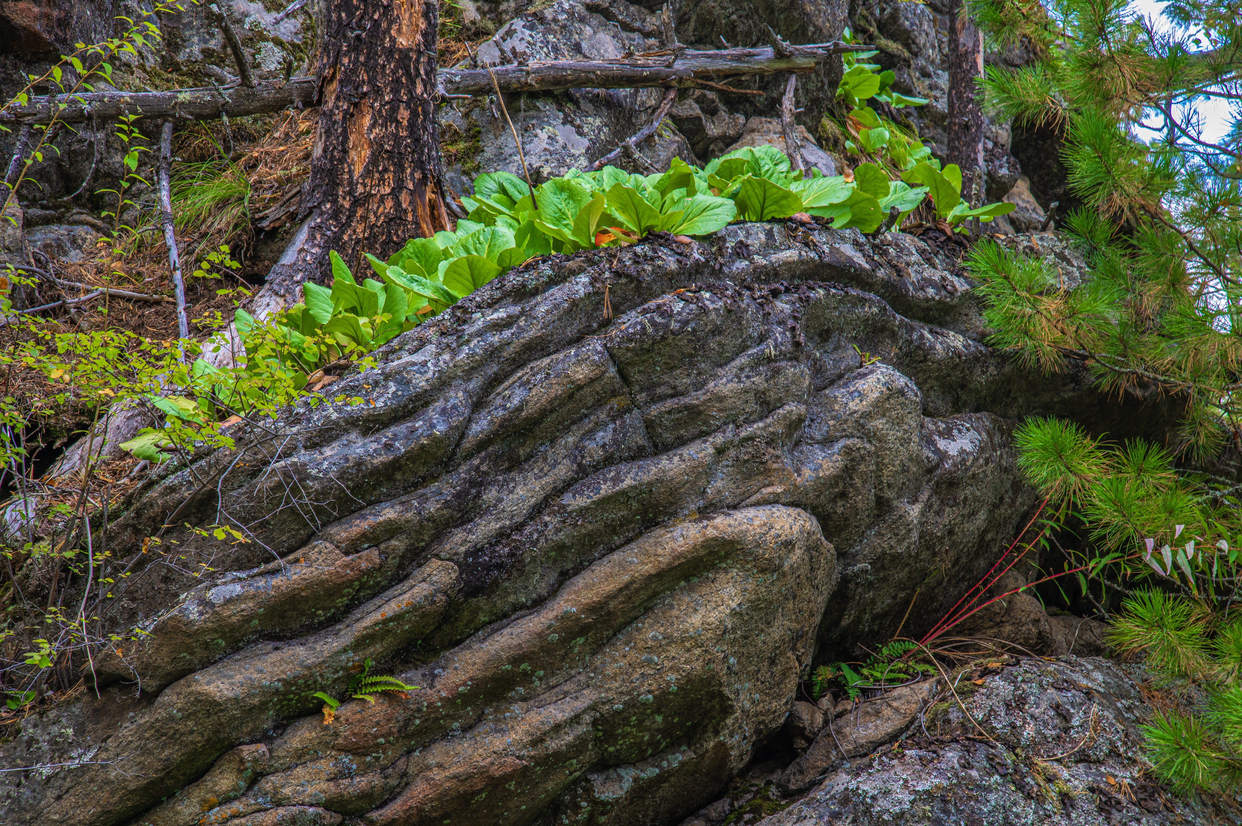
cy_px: 413
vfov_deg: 17.0
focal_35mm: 80
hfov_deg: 25.4
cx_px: 621
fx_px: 2758
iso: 500
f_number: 16
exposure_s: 1/30
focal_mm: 80
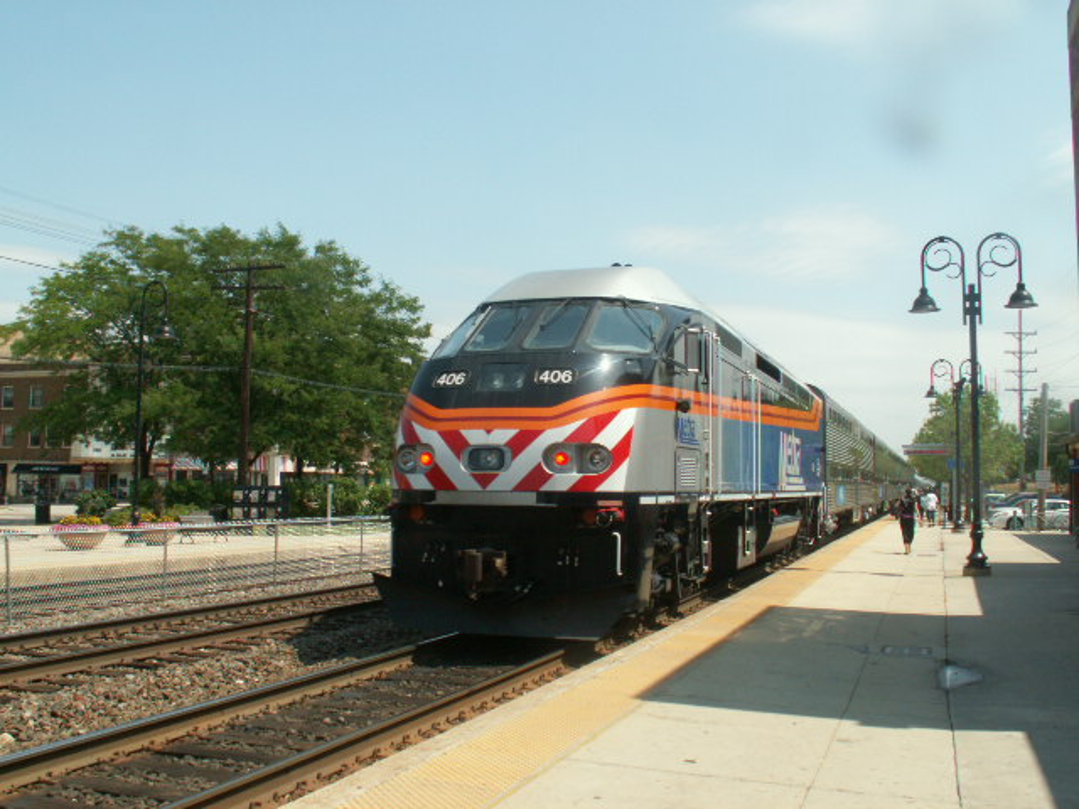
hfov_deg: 52.6
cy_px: 404
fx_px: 1091
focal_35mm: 35
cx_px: 540
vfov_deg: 40.7
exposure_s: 1/200
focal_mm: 5.86
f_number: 6.3
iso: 50
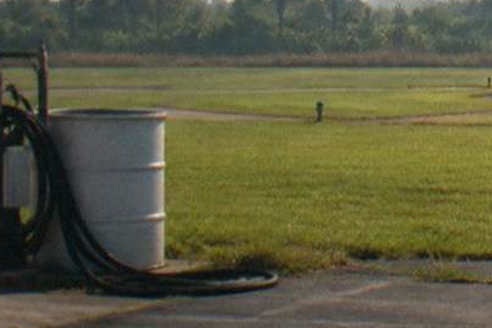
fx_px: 1175
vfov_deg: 15.6
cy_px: 5
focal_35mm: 86
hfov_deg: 22.4
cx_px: 529
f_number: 9
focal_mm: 35
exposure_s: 1/320
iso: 160
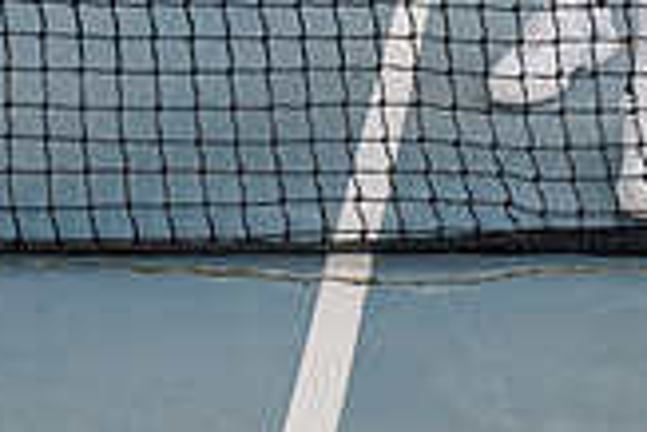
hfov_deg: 17.4
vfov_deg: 10.8
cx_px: 568
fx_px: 2087
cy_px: -444
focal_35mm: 116
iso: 100
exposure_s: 1/250
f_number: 7.1
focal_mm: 42
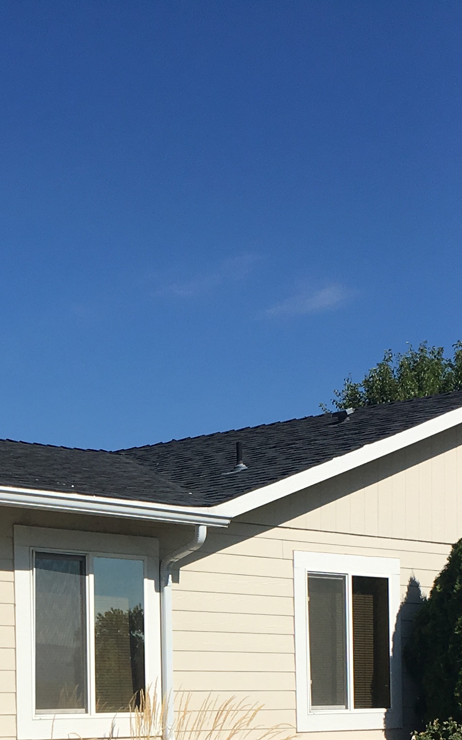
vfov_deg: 24.4
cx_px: 34
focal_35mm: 81
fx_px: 1632
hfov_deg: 15.9
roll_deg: +0.5
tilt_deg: +0.5
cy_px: 730
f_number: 2.2
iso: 25
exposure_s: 1/3077
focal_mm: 4.15
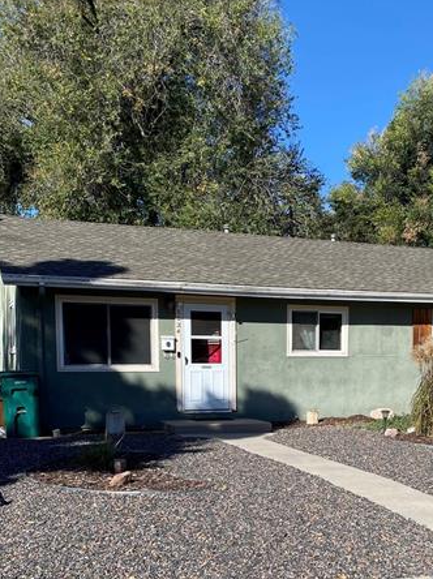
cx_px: 289
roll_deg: -0.7
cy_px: 434
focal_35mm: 45
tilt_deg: -4.8
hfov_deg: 31.9
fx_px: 752
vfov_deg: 40.9
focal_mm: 4.25
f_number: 1.8
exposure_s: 1/3040
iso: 32
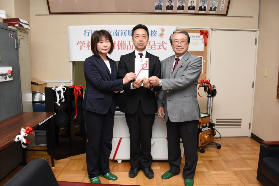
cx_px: 140
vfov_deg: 47.9
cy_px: 93
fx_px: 209
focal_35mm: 27
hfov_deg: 67.4
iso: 1250
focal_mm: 18
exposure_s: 1/125
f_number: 8
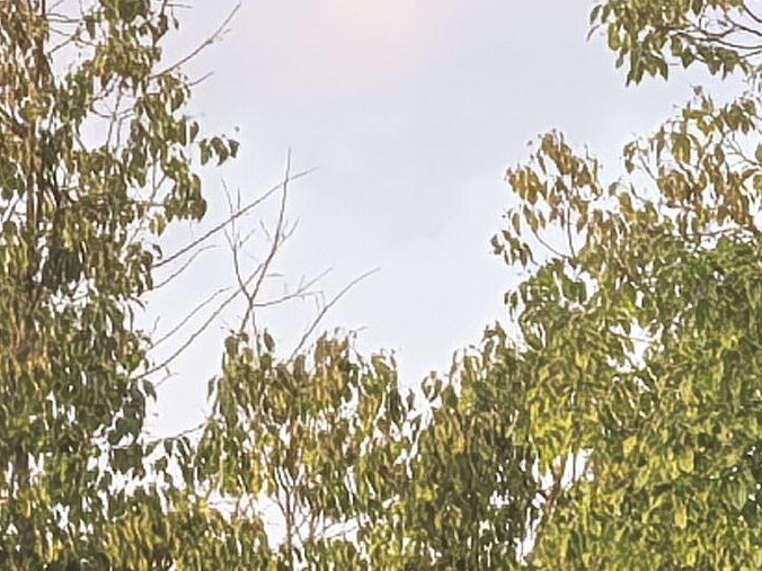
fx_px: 9730
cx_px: 1683
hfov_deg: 4.4
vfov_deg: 3.3
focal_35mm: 442
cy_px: 1238
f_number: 2
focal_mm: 8.5
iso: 50
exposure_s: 1/441
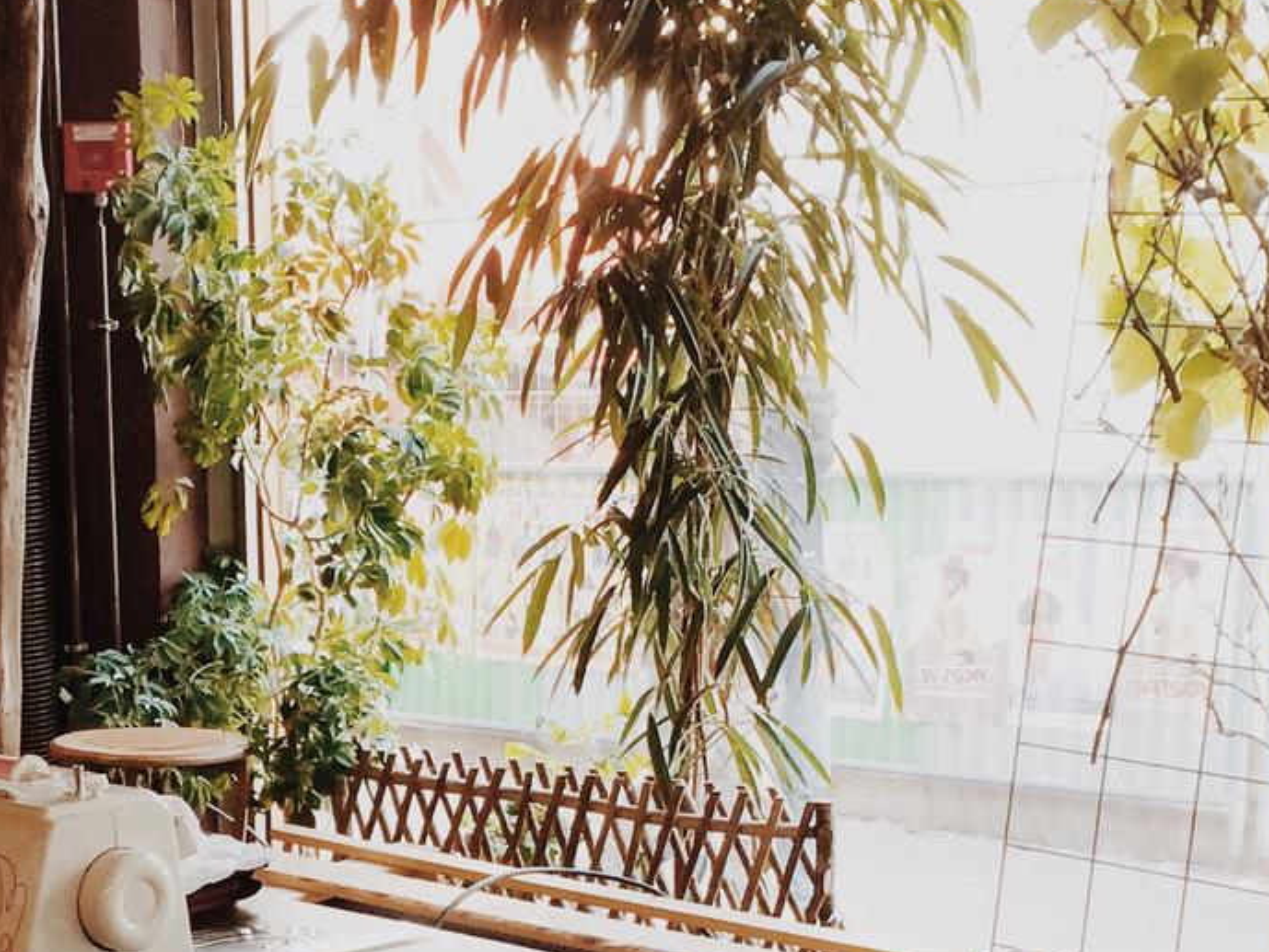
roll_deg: +2.3
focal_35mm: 80
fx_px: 2933
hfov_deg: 24.0
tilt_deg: -14.2
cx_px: 238
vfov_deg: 17.9
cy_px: 993
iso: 32
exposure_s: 1/40
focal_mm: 4.2
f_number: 2.2
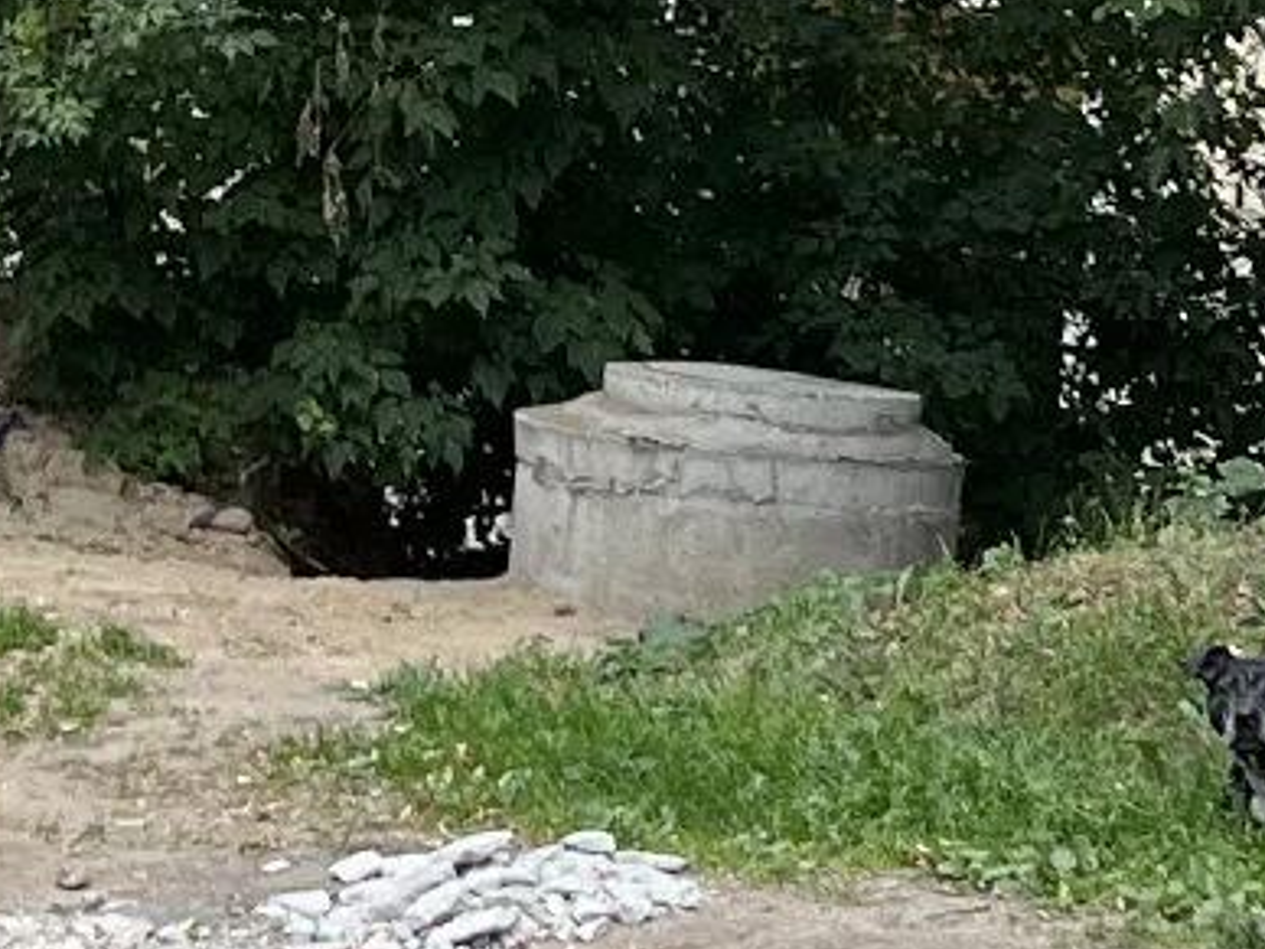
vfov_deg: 9.0
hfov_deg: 12.1
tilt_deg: +1.4
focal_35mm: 161
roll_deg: -1.3
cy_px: -372
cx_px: -98
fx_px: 5884
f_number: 1.5
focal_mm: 5.7
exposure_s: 1/94
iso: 125
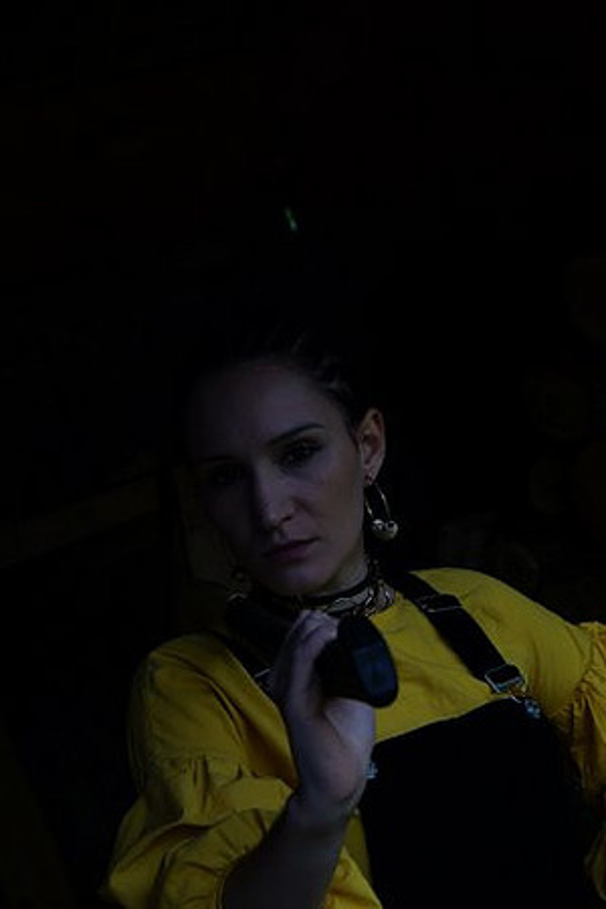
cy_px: 454
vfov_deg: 27.0
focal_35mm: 75
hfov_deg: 18.2
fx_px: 1894
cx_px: 303
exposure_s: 1/125
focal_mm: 50
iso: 100
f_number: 5.6
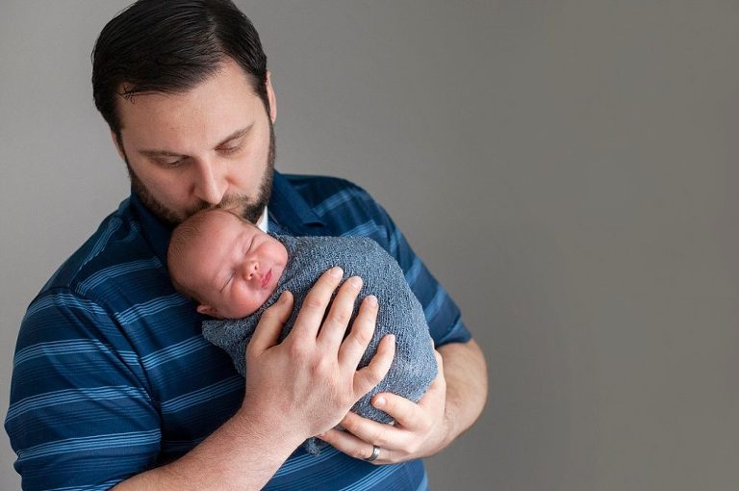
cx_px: 370
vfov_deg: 26.9
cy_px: 246
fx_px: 1025
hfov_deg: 39.6
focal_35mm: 50
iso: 2000
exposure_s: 1/320
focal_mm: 50
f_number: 3.5
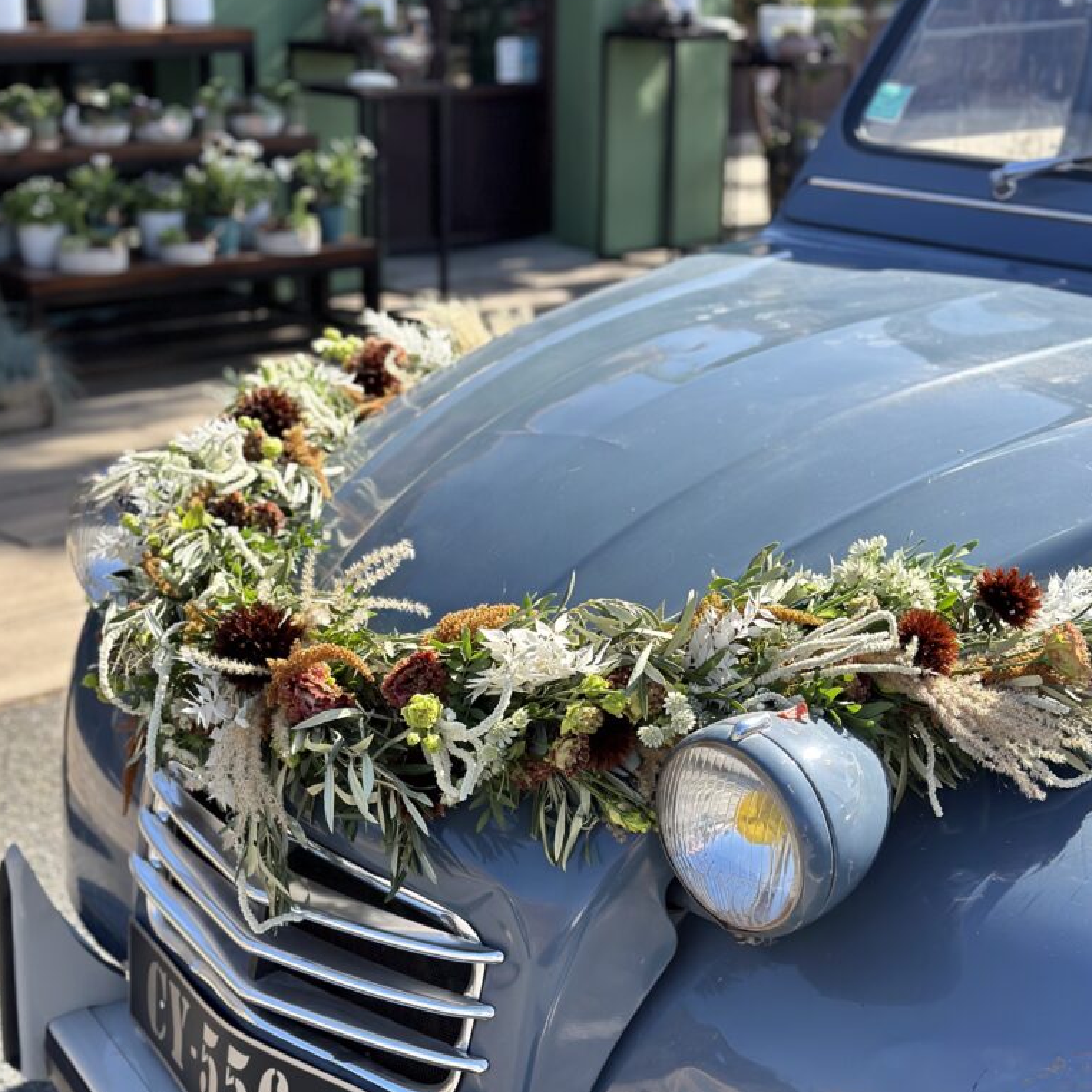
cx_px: 543
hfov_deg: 30.0
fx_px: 2034
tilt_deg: -17.4
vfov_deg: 30.0
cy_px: 598
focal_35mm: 57
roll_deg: -0.7
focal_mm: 6.86
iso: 80
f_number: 1.78
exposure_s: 1/1848
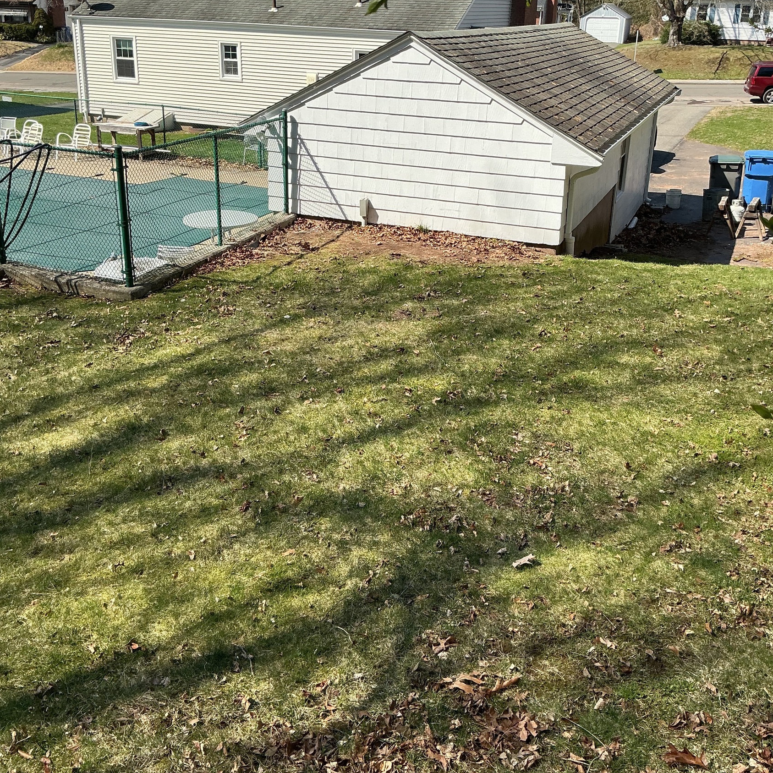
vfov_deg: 46.9
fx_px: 884
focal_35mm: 35
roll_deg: -2.7
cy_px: 307
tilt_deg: -20.1
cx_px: 395
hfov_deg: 47.2
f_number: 1.8
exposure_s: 1/1342
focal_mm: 3
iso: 25
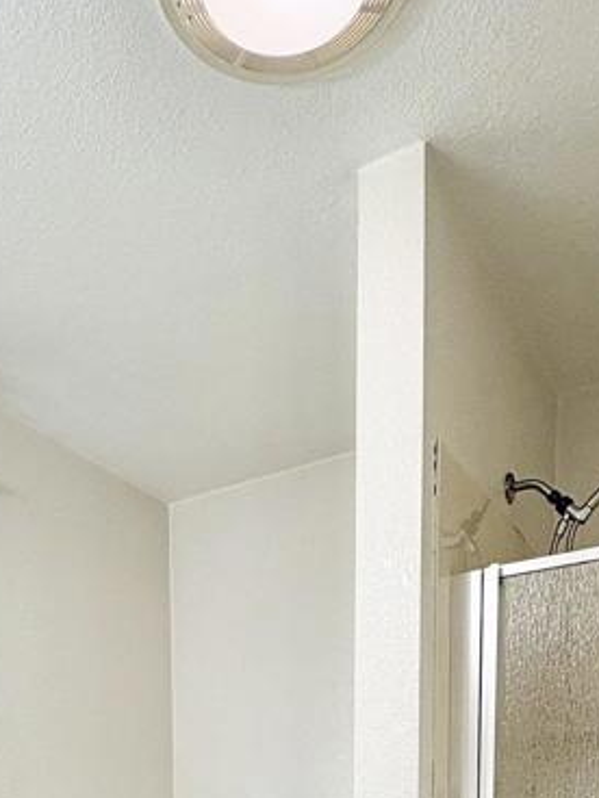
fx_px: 900
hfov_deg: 36.5
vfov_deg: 37.0
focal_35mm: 39
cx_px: 211
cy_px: 950
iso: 160
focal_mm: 2.22
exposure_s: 1/120
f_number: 2.2
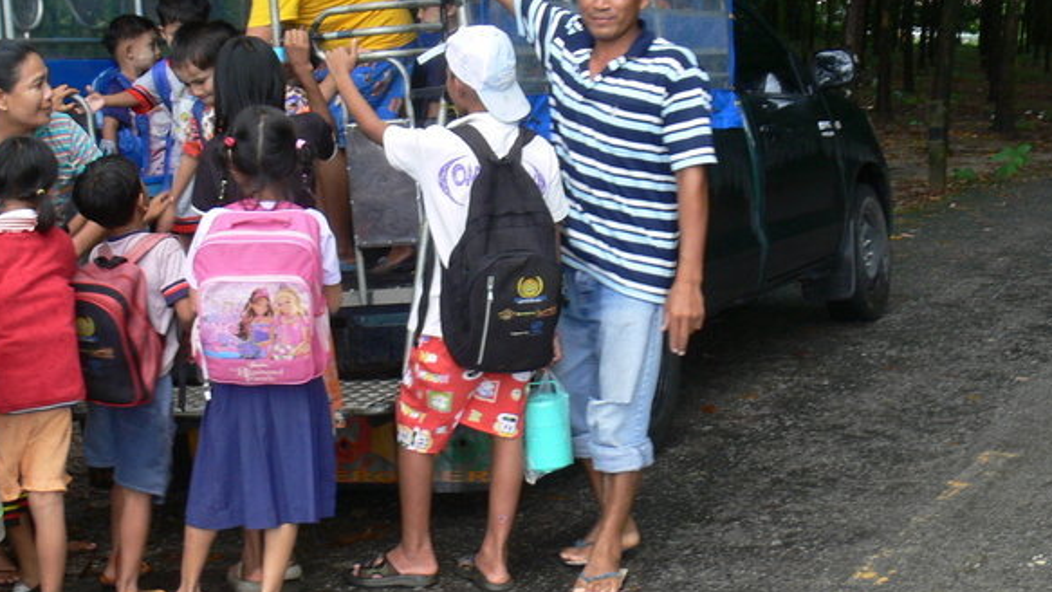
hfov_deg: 31.4
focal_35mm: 67
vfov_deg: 17.9
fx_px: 1869
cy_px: 182
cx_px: 498
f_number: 3.2
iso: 80
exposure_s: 1/50
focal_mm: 7.4
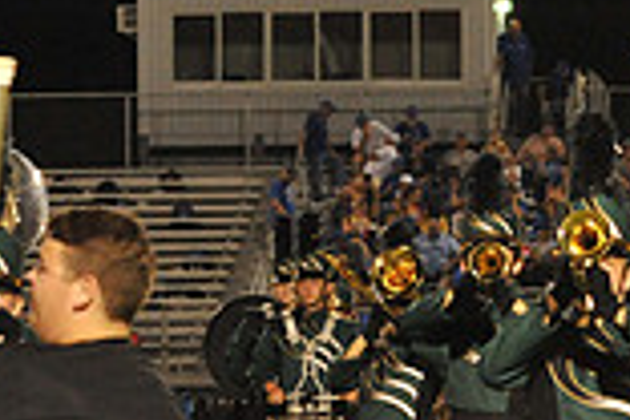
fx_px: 5215
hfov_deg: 6.7
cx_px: 1147
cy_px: 489
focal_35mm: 298
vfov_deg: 4.6
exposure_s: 1/200
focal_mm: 80
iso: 5000
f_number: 5.6
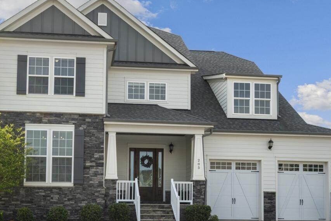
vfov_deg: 29.8
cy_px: 135
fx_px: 414
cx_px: 143
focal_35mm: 45
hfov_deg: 43.5
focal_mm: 30
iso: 320
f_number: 10
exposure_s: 1/400
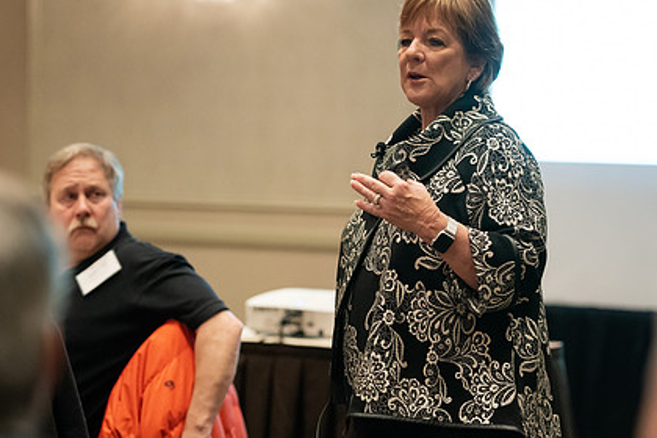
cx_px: 275
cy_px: 228
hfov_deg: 13.5
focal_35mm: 152
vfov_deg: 9.0
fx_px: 2774
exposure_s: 1/160
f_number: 2.8
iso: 5000
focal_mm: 110
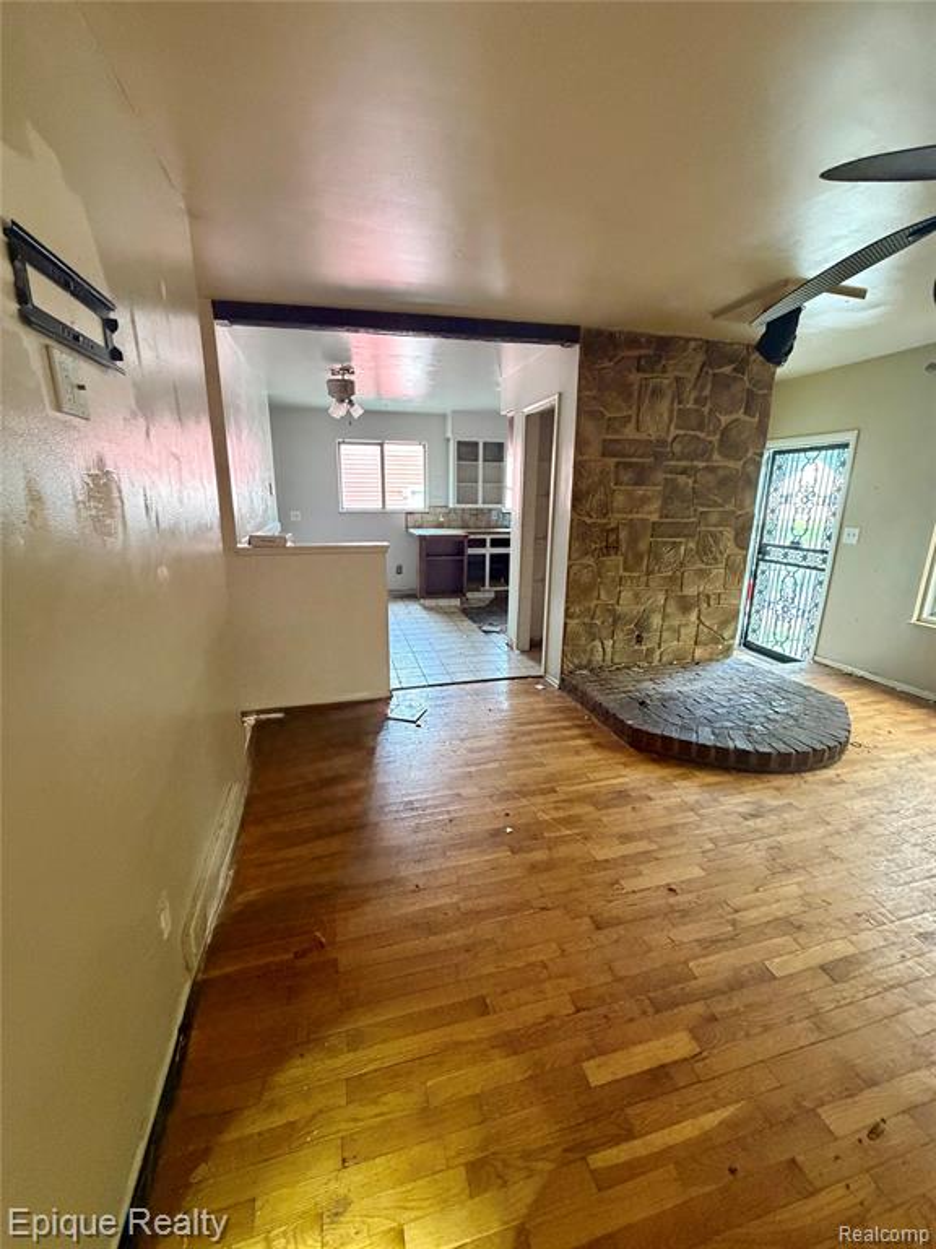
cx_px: 468
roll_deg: -1.0
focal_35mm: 14
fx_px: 505
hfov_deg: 85.7
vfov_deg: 102.1
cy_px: 624
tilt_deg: -14.6
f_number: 2.2
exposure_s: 1/60
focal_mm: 2.22
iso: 500
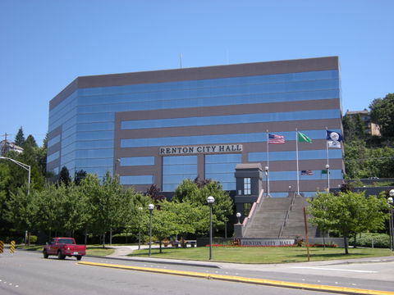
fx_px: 592
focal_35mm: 52
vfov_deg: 28.0
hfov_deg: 36.8
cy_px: 148
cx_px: 197
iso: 64
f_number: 3.8
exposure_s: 1/420
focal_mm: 8.8
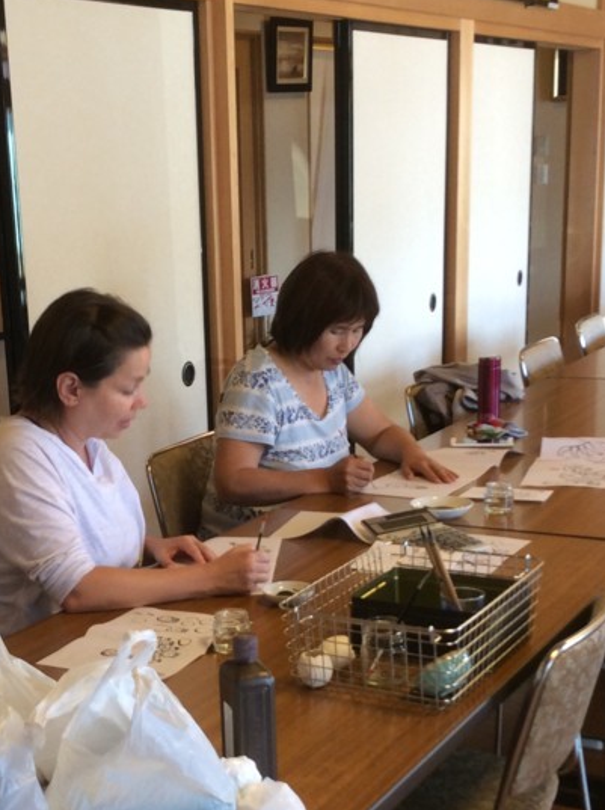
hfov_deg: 23.8
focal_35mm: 61
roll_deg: +3.2
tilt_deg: -15.9
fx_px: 1425
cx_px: 177
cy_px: 548
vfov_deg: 31.5
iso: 50
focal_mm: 3.3
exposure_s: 1/24
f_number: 2.4
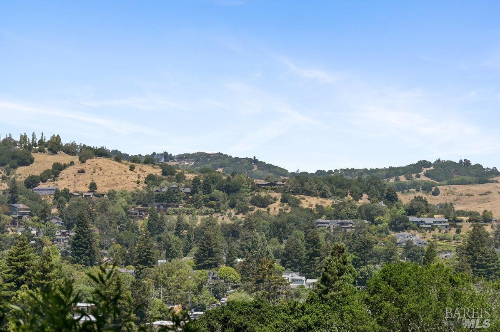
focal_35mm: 135
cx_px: 250
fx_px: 1873
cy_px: 166
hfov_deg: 15.2
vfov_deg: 10.1
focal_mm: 135
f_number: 11
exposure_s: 1/1000
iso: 400
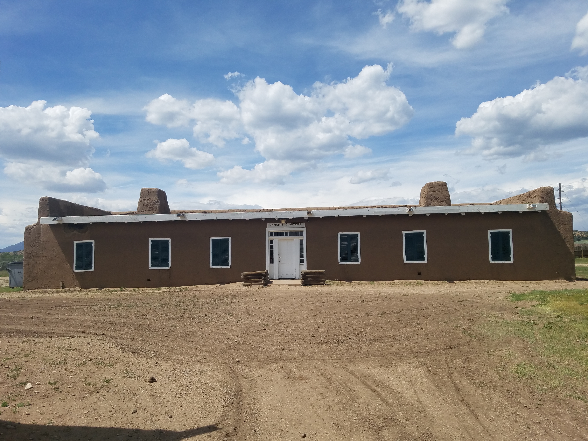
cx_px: 294
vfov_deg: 53.1
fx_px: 442
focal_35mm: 26
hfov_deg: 67.3
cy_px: 220
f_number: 1.7
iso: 50
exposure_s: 1/4896
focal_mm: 4.2
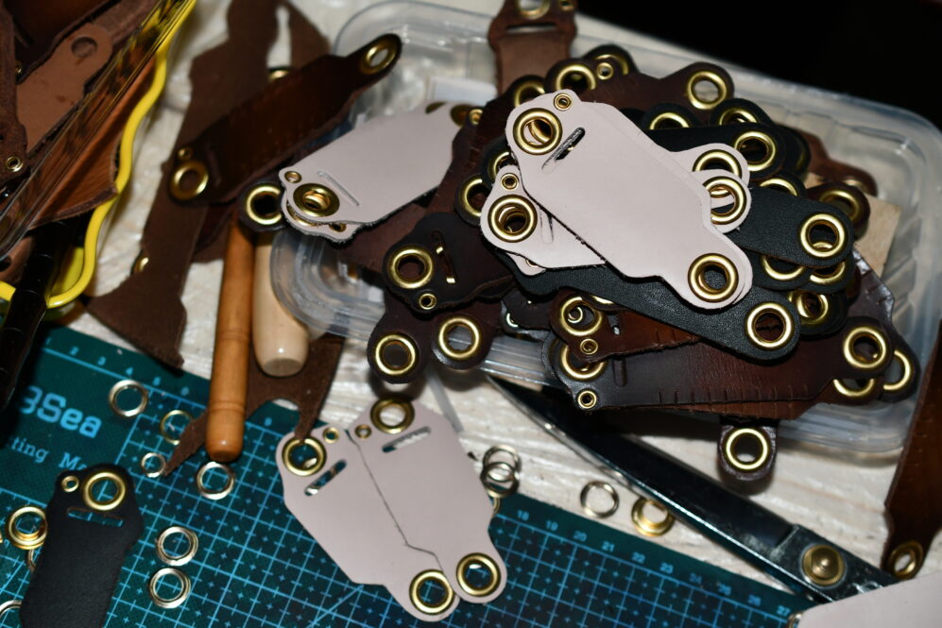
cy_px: 314
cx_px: 471
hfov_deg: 33.4
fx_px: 1570
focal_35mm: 60
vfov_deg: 22.6
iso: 320
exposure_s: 1/60
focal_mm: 40
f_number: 4
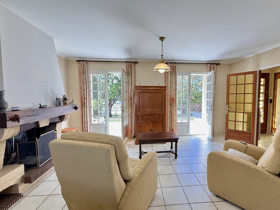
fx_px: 129
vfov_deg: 78.1
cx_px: 153
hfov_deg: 94.2
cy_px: 104
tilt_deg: -4.2
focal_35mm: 16
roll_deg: -0.3
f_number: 2.2
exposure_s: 1/100
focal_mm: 2.22
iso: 100
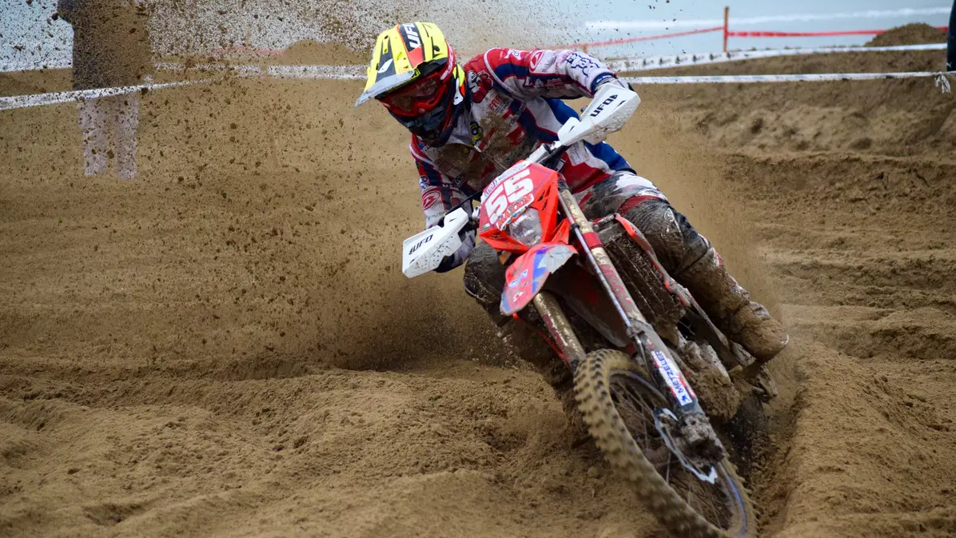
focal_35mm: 145
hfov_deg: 14.8
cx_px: 478
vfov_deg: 8.4
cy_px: 288
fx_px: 3676
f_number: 4.5
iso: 2000
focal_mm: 92
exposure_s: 1/500
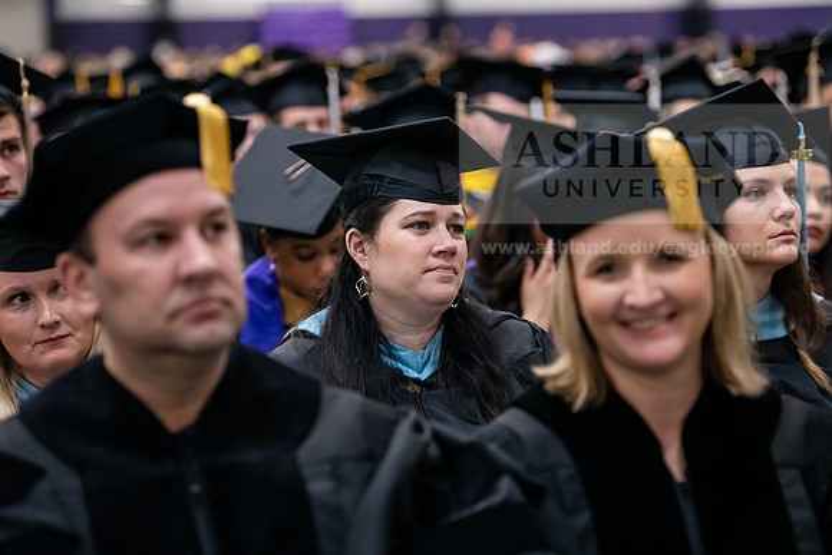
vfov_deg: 12.5
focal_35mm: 110
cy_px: 278
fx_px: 2543
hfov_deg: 18.6
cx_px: 416
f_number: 3.2
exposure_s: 1/200
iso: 2500
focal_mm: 110
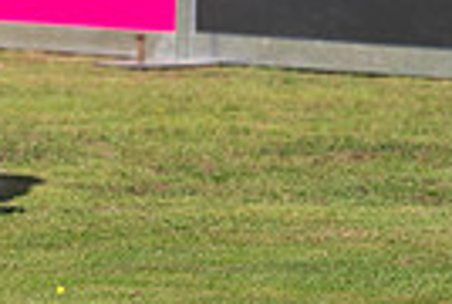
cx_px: -256
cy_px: -316
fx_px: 16308
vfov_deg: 1.1
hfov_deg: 1.6
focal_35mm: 1296
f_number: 5
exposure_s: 1/3200
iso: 500
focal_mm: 300
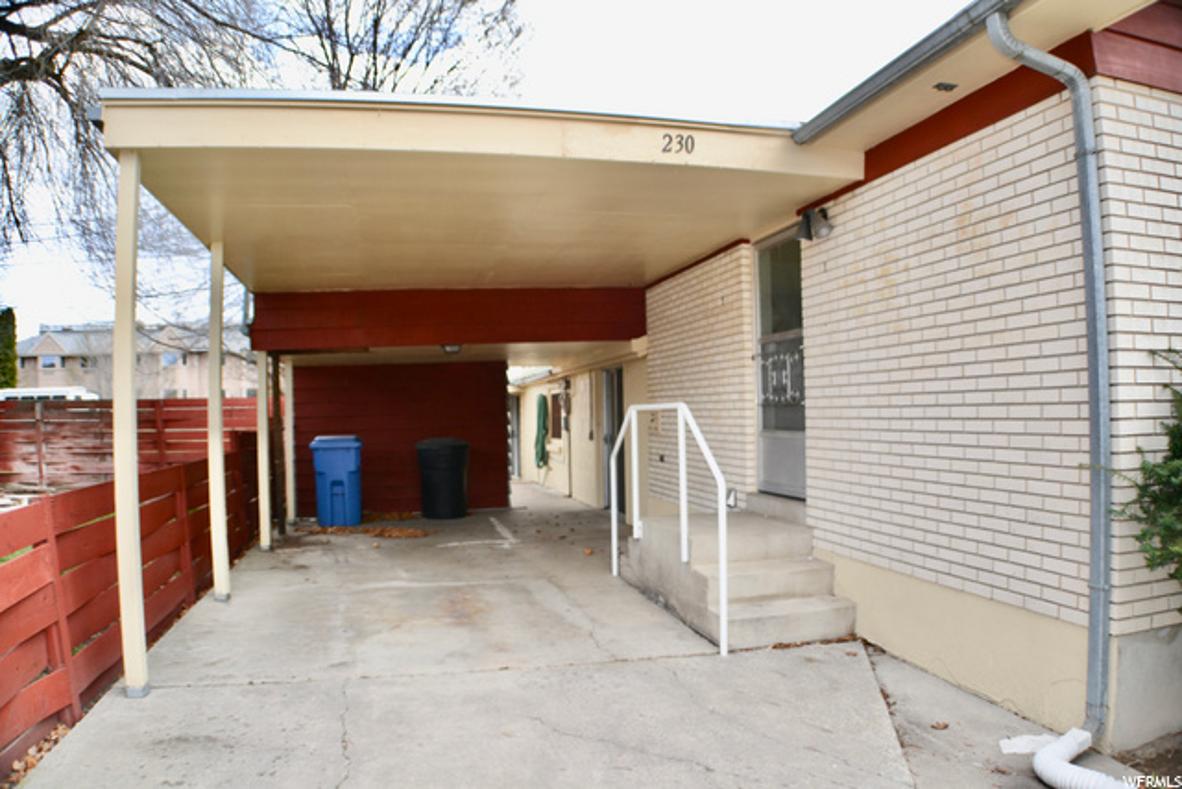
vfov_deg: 43.6
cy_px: 394
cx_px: 591
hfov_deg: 61.9
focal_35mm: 30
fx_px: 985
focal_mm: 20
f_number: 4
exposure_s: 1/160
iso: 100
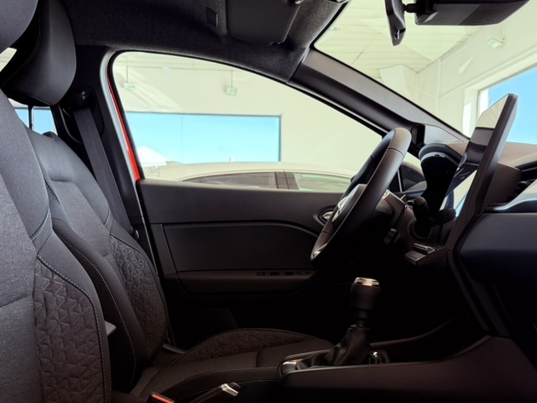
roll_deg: -0.4
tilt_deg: -4.8
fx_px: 605
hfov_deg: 47.8
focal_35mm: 39
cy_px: 256
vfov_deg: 36.6
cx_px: 252
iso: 200
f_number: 1.78
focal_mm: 6.76
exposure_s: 1/150
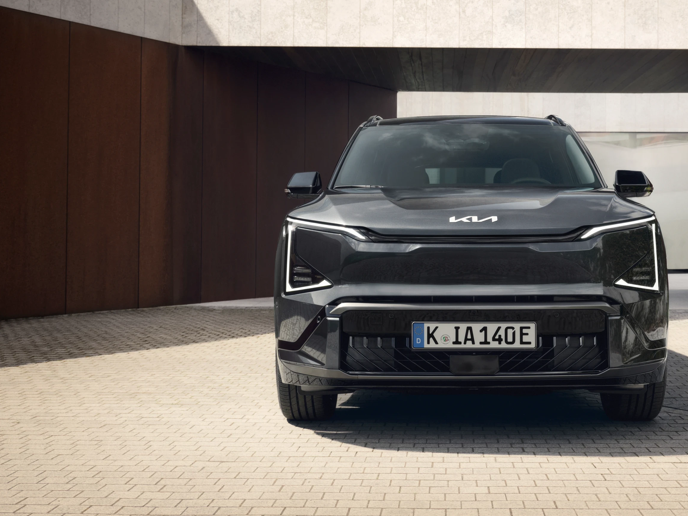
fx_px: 1034
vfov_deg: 28.0
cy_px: 202
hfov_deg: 36.5
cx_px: 444
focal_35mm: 52
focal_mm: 50.8
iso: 320
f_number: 8
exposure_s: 1/250
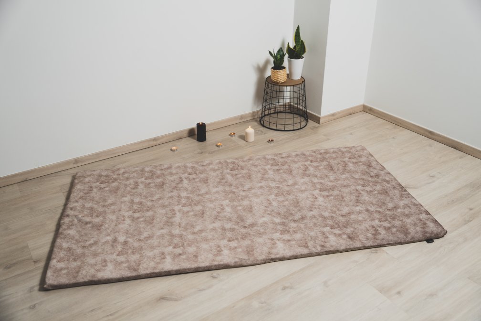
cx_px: 240
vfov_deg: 40.5
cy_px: 160
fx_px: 434
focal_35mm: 32
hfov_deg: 58.0
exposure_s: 1/80
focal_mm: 32.5
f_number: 2.8
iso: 100
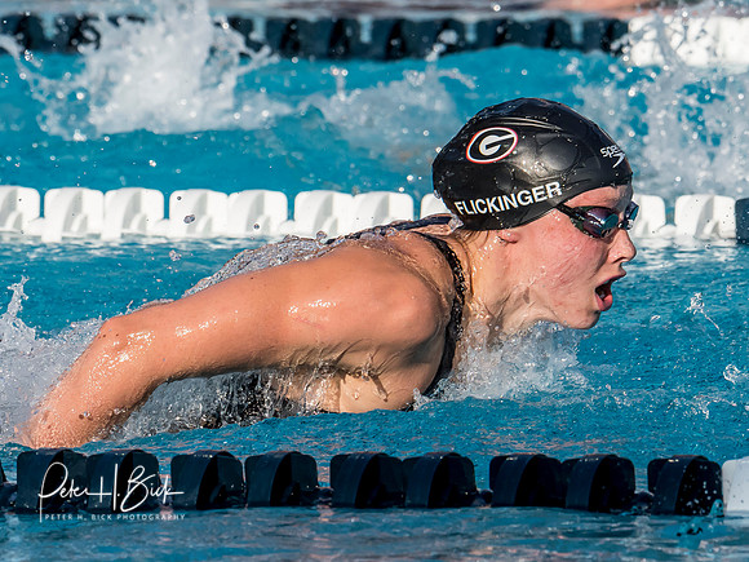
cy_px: 340
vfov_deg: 2.5
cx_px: 465
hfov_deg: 3.4
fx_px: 12666
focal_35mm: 585
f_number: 6.3
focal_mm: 200
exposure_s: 1/2500
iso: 640
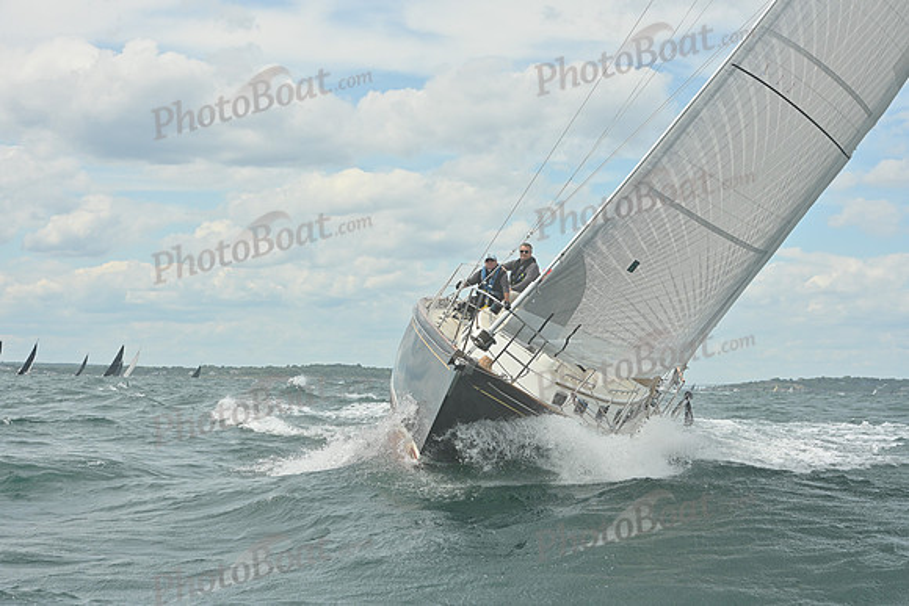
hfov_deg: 23.9
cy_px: 303
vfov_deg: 16.1
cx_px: 454
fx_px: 2147
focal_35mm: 85
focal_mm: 85
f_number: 10
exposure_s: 1/1250
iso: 320
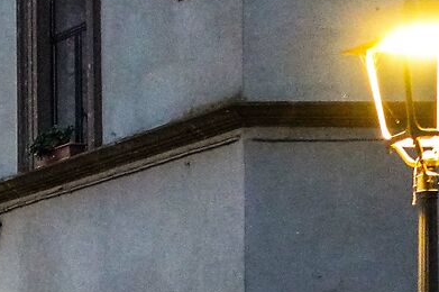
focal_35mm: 215
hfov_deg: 8.4
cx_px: -765
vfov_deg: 6.3
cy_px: 450
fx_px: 2620
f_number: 2.8
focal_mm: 35
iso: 3200
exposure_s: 1/40
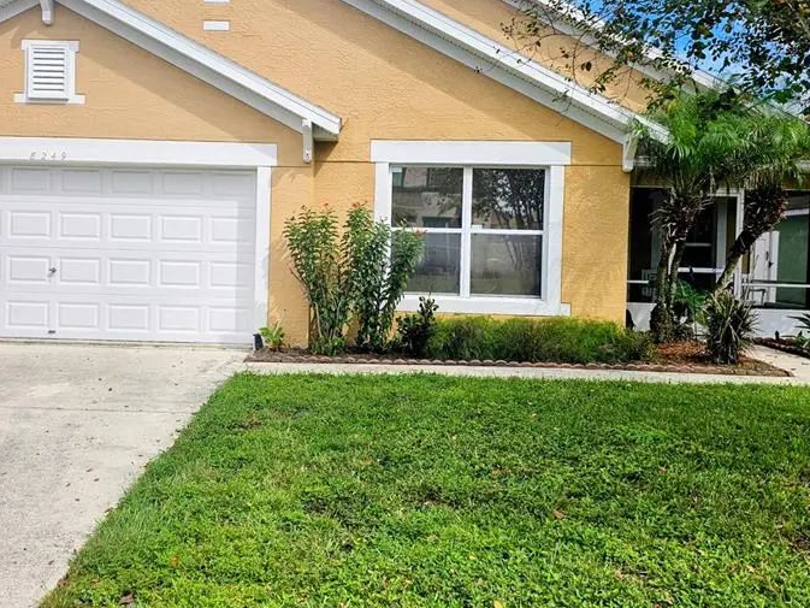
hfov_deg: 52.4
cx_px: 339
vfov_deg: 40.7
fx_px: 819
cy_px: 271
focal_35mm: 35
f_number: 1.7
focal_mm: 6.3
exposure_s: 1/1013
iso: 10
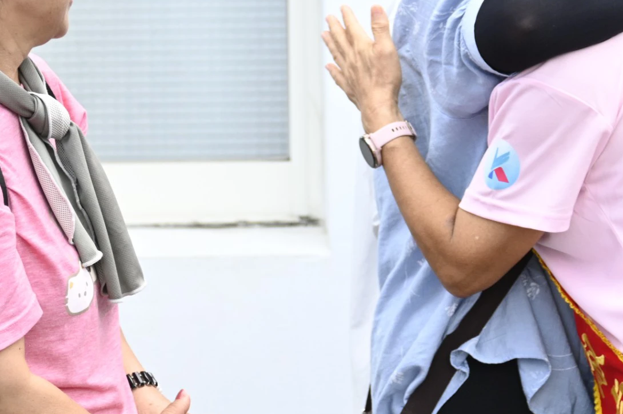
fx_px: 5118
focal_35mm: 296
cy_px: 83
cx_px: 380
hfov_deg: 7.0
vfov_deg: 4.6
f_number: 5.6
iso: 1000
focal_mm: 112
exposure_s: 1/1000
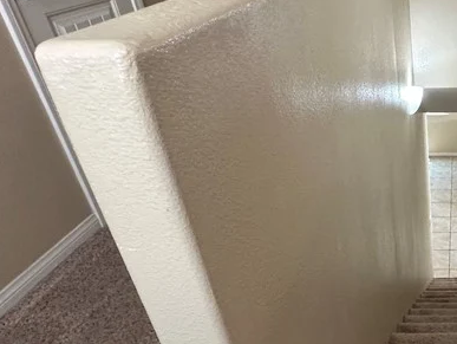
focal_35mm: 37
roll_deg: +1.1
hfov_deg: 41.9
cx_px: 477
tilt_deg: -29.4
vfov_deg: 38.7
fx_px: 489
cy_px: 186
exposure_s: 1/60
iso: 200
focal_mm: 2.22
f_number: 2.2
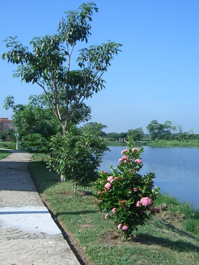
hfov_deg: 28.5
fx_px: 391
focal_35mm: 51
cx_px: 126
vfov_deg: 37.5
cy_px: 132
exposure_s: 1/500
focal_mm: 6.2
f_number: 4.3
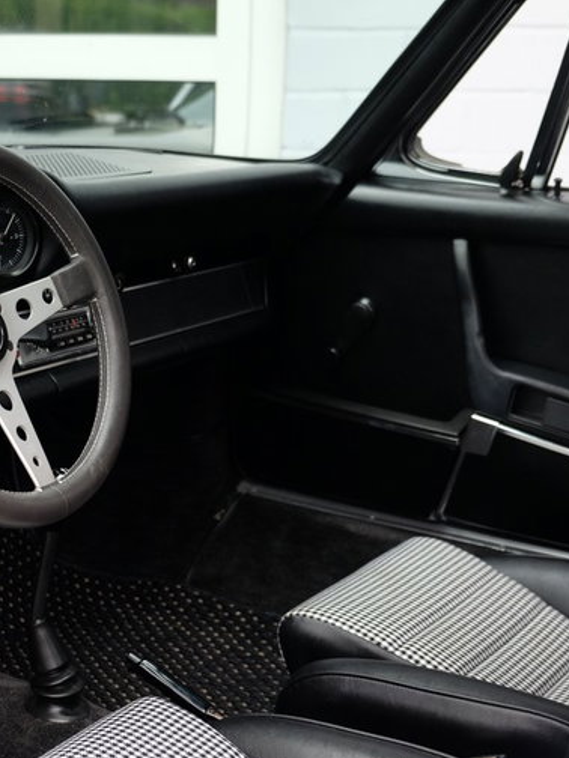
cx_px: 71
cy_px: 384
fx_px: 1381
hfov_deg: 22.8
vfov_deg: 30.7
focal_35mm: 63
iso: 500
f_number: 3.2
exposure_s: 1/60
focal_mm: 28.9
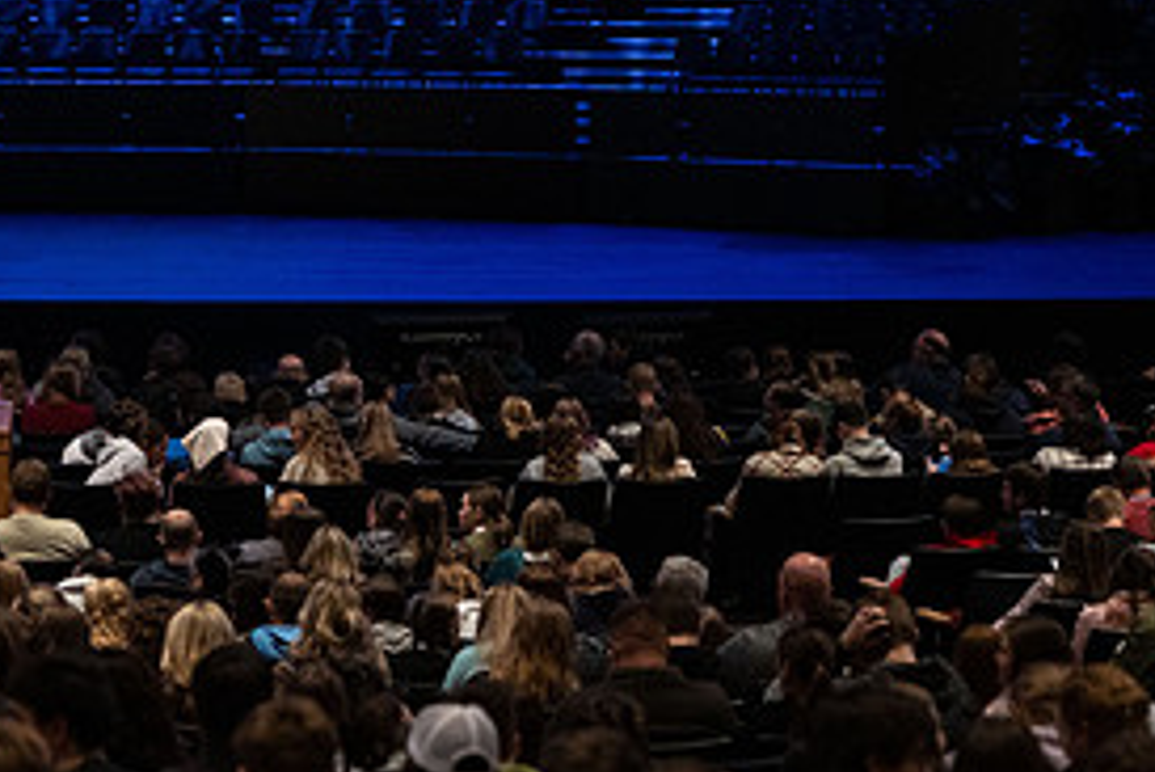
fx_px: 4751
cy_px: 86
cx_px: 152
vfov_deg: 9.2
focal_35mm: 148
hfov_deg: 13.8
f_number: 2.8
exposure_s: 1/160
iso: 2500
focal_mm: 70
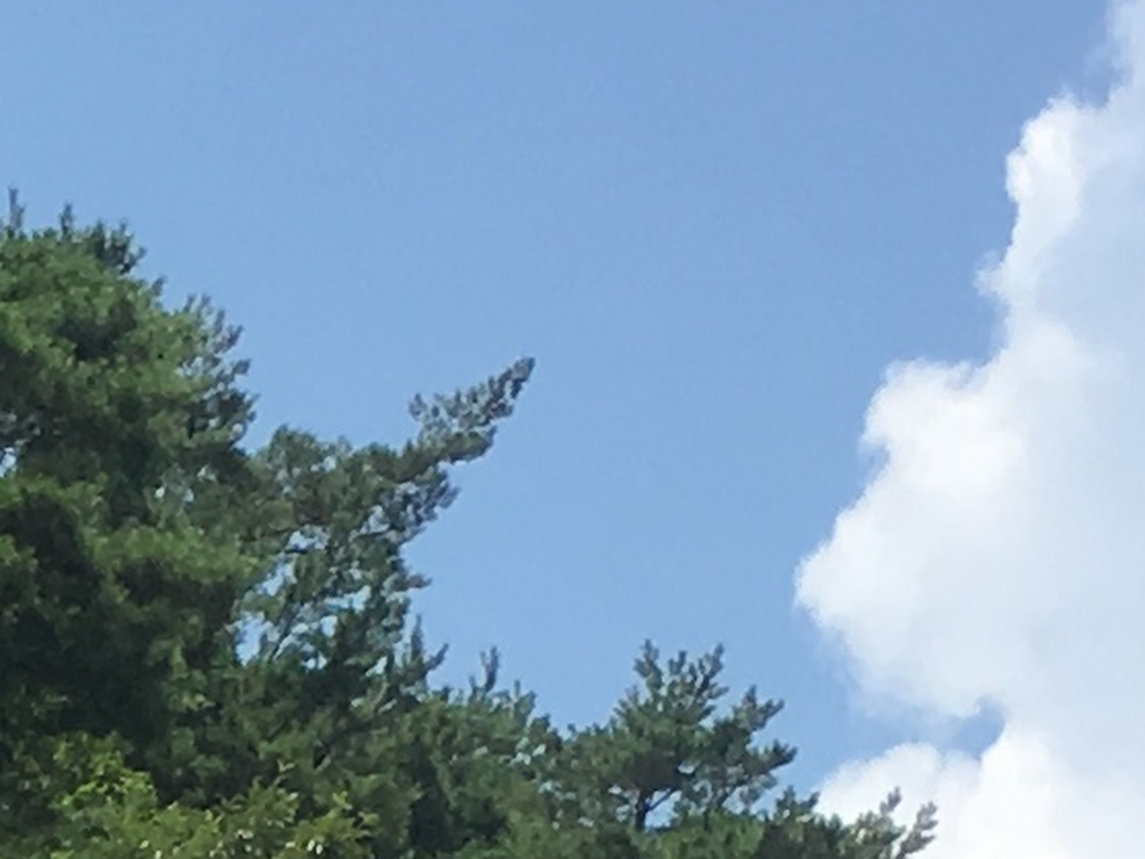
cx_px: -1001
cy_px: 2067
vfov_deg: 6.7
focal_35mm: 210
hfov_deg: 9.0
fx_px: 6948
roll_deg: -1.2
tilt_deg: +21.0
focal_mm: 4.15
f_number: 2.2
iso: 25
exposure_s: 1/1451
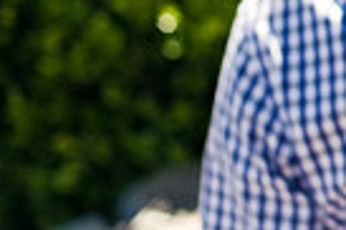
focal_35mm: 212
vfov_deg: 6.4
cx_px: 695
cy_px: -68
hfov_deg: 9.1
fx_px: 2035
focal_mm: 50
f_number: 2.5
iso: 200
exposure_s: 1/1600
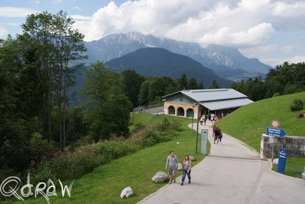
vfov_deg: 40.1
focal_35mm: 33
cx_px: 152
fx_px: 280
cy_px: 102
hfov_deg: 57.2
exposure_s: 1/125
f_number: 10
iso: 100
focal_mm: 22
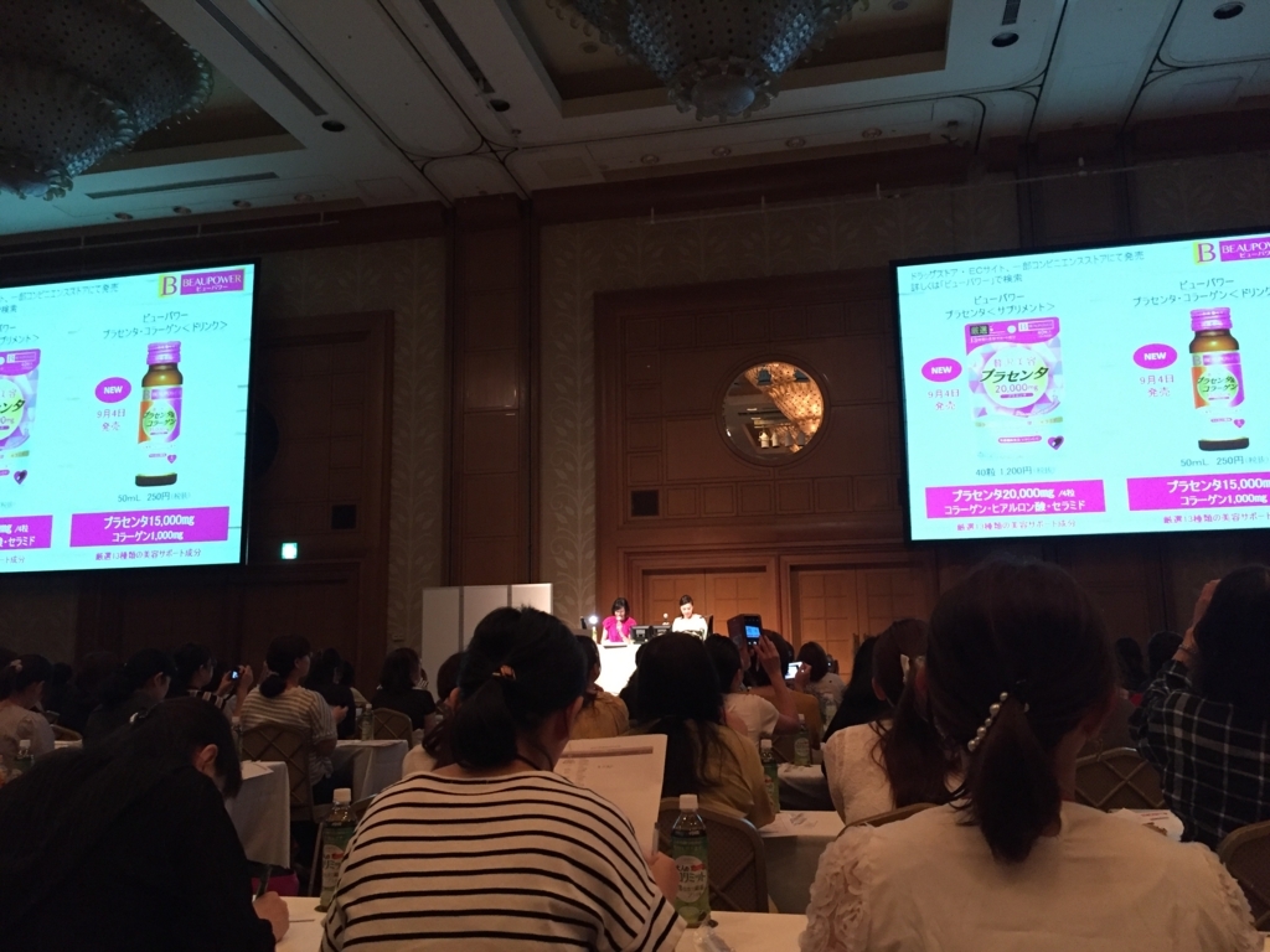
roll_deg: -0.3
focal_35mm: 29
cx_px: 635
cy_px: 476
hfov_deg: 61.7
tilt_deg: +8.8
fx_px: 1064
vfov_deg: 48.2
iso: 250
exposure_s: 1/20
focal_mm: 4.15
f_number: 2.2
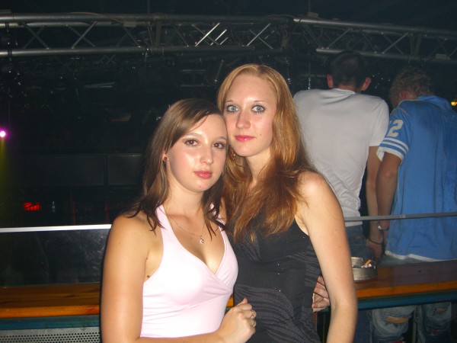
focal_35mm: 38
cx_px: 228
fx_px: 502
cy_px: 172
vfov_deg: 37.7
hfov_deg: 49.0
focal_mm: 7.9
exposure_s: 1/60
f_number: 2.8
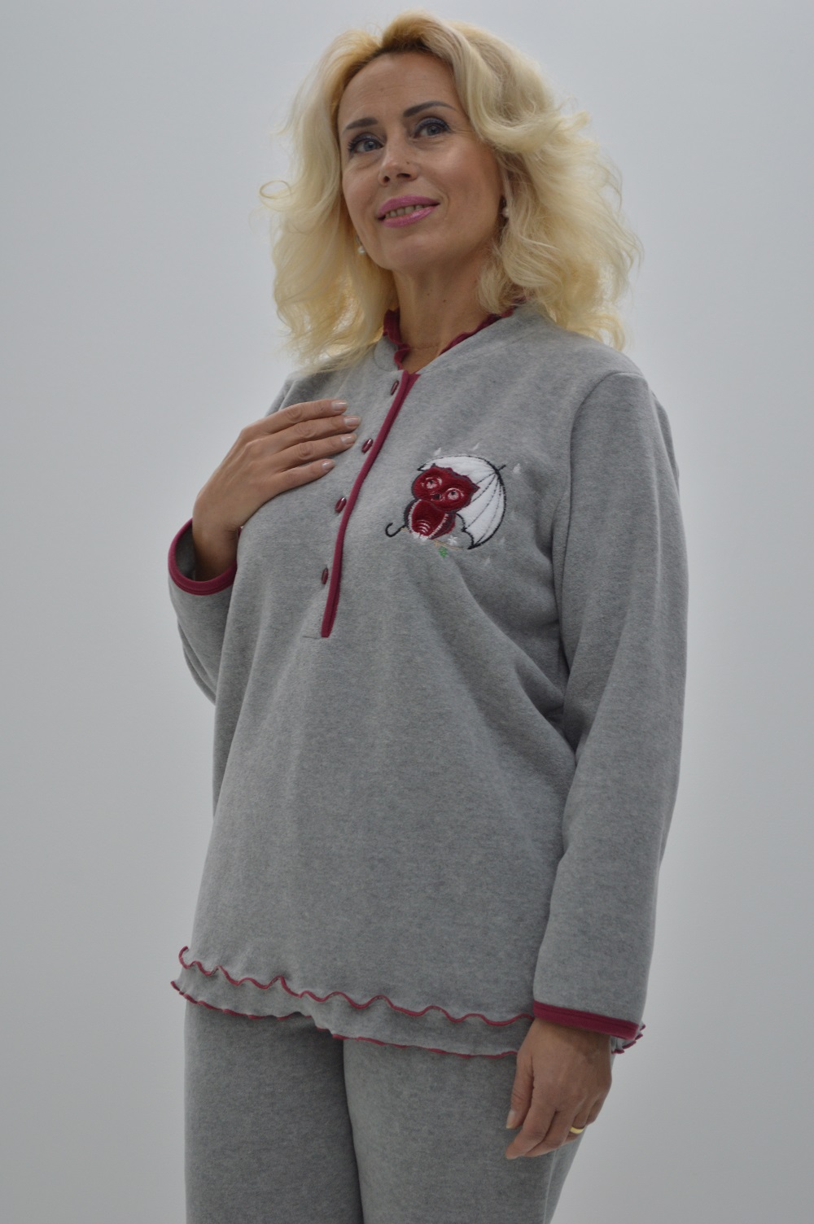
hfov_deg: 18.9
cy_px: 612
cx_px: 407
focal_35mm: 72
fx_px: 2446
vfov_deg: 28.1
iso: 280
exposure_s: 1/60
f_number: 5.6
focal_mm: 48
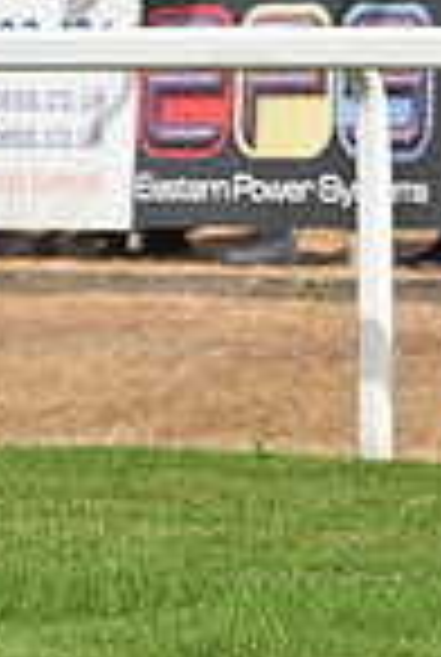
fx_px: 11960
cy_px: 2
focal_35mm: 654
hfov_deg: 2.1
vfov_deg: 3.1
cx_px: 1094
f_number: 5.6
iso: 500
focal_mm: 165
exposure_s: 1/3200
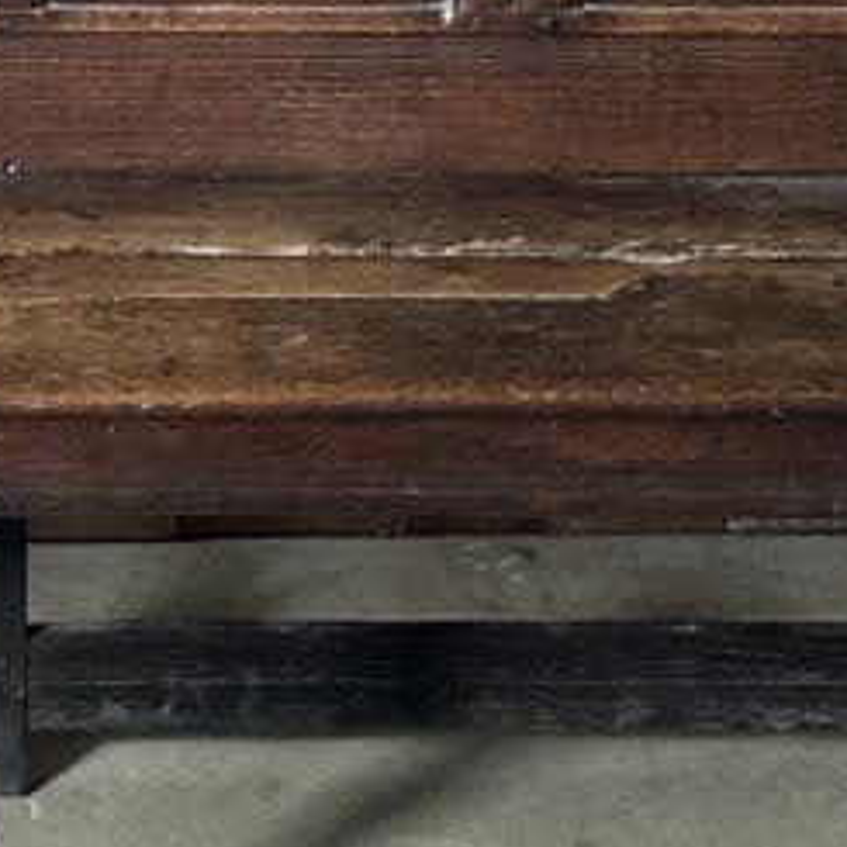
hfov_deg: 16.4
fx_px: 2879
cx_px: 31
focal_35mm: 104
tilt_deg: -16.0
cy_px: -59
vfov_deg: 16.3
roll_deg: -0.2
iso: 400
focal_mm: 6.86
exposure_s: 1/60
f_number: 1.78
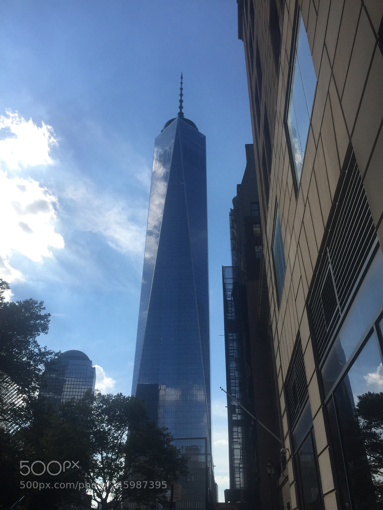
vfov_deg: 61.7
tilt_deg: +31.8
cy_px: 255
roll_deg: -3.2
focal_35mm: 29
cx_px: 192
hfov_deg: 48.2
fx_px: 428
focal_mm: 4.15
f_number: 2.2
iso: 32
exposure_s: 1/3300
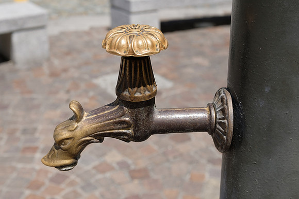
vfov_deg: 25.2
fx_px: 446
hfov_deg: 37.0
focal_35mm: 54
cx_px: 138
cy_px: 100
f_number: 6.4
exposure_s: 1/850
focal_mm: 24
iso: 200
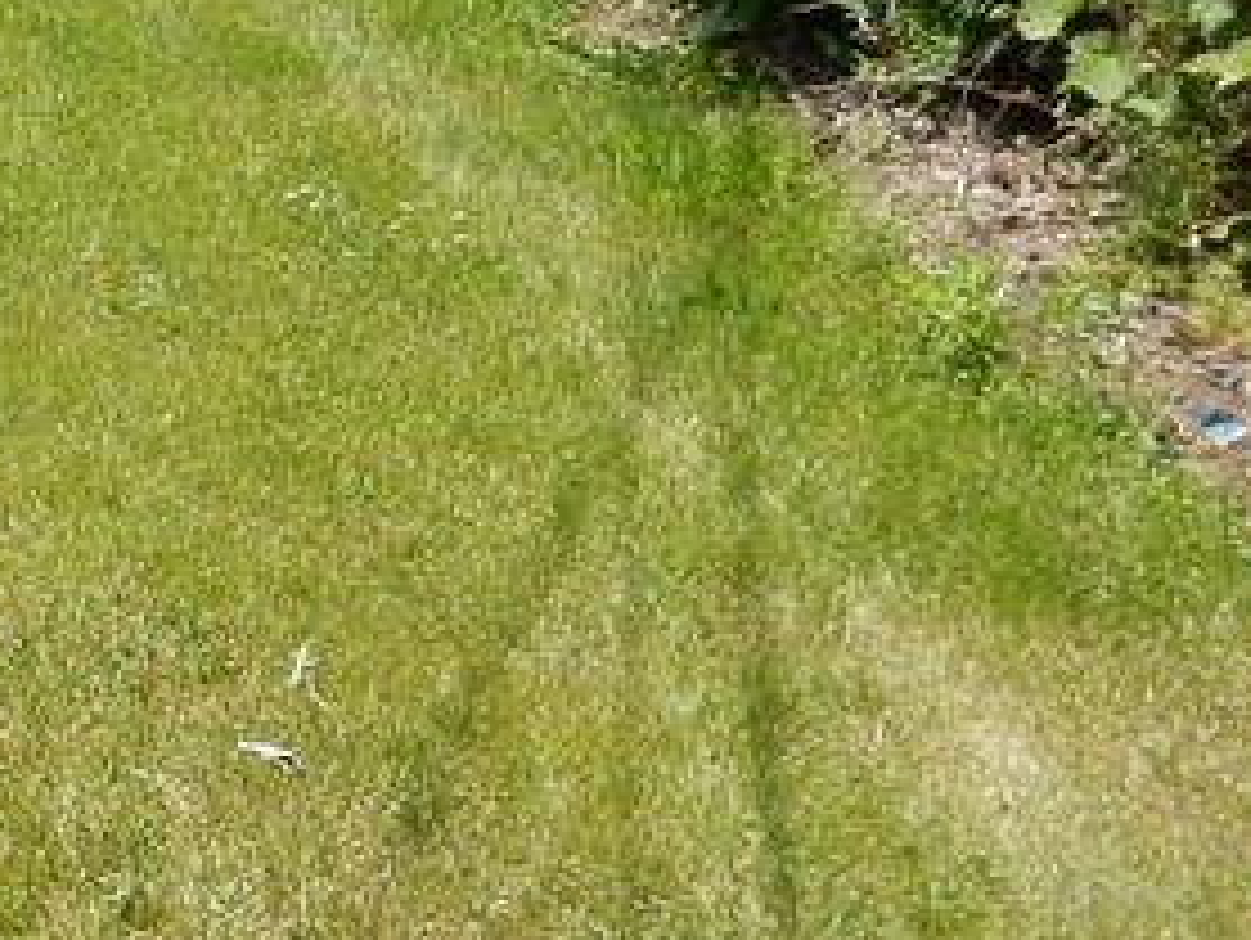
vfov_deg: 15.4
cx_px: -918
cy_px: -265
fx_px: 3328
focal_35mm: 92
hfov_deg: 17.7
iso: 125
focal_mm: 4.5
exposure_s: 1/800
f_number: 3.7
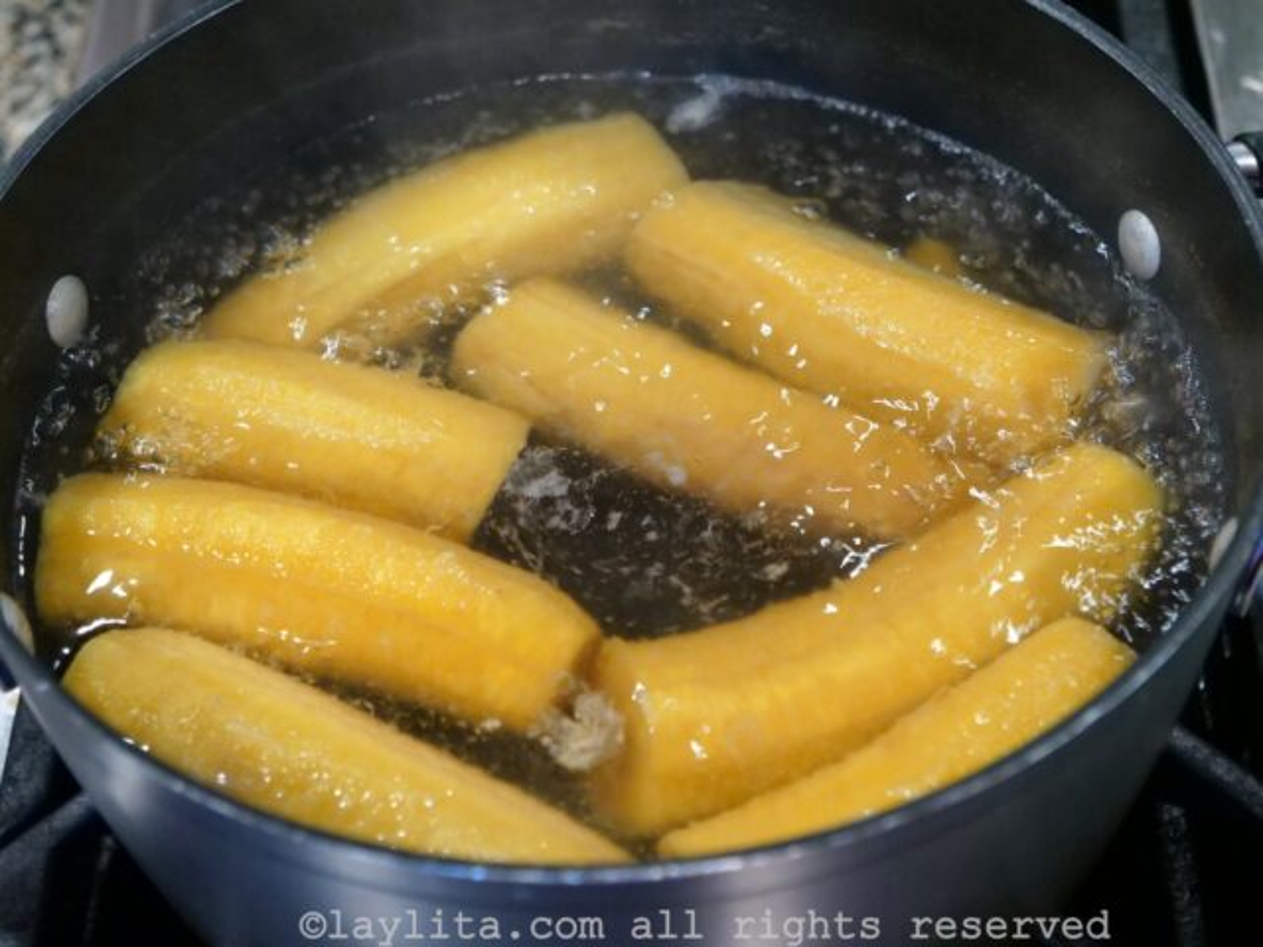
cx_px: 632
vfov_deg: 21.6
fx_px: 2481
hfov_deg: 28.6
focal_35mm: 68
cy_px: 474
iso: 2500
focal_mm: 34
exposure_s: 1/80
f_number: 3.8
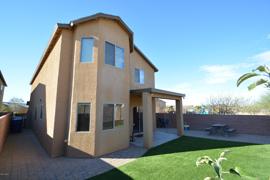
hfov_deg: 100.4
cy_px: 90
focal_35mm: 15
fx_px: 112
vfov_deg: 77.3
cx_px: 135
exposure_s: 1/250
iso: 200
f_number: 8
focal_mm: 10
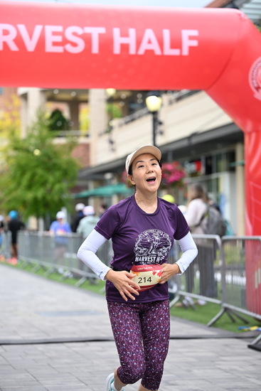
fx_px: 956
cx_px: 130
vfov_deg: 23.1
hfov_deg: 15.5
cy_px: 196
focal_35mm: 88
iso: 640
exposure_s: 1/2000
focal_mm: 88
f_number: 2.8
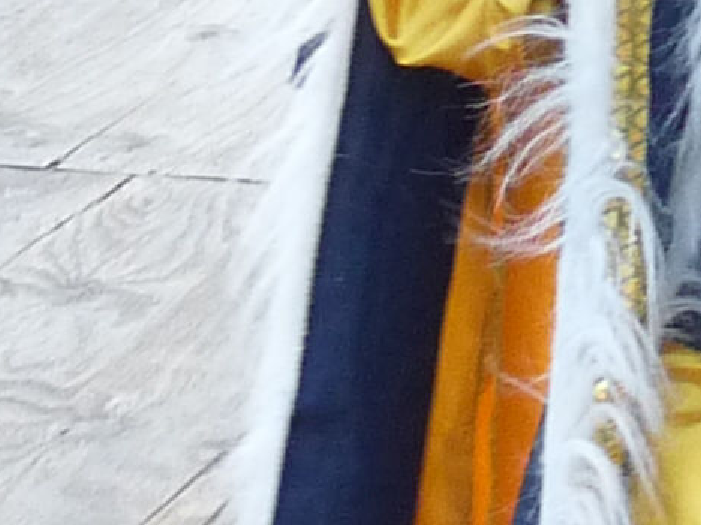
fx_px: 4435
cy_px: -588
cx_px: 1131
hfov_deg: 8.8
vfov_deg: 6.5
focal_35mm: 219
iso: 200
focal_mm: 4.8
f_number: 2.8
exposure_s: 1/160
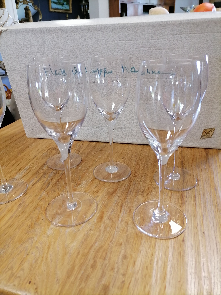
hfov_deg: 53.1
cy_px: 148
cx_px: 110
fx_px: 221
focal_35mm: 26
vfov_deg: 67.3
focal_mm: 5.4
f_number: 1.8
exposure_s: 1/33.3
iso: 160
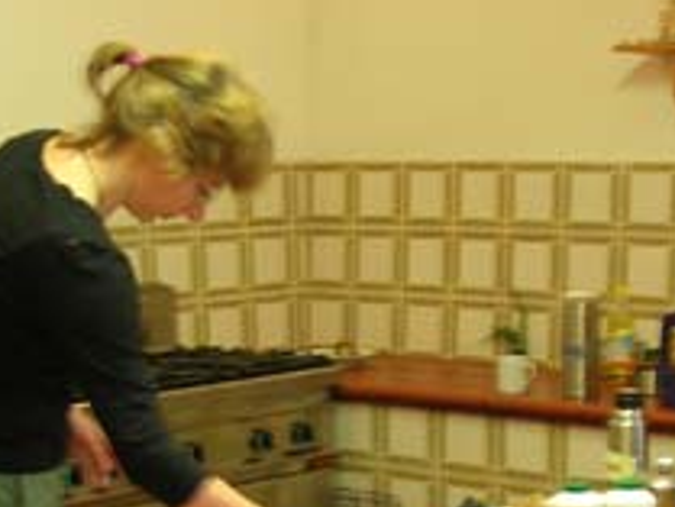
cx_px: 539
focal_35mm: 100
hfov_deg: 19.4
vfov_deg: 14.5
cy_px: 531
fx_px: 1951
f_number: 2.8
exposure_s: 1/8.4
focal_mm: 7.8
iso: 64
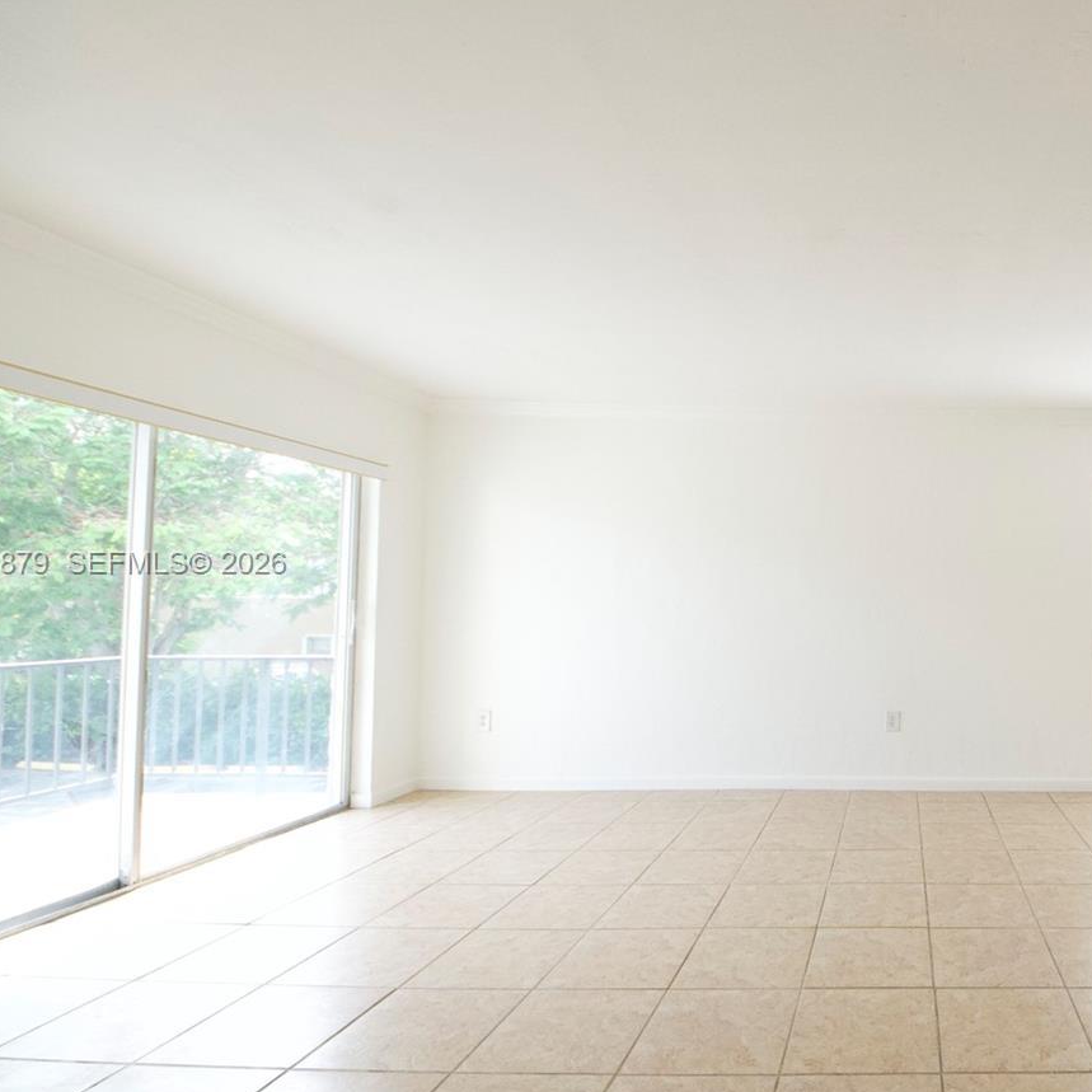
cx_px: 906
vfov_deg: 77.7
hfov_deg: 68.5
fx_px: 678
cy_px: 564
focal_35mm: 19
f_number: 9
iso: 3200
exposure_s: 1/250
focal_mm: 8
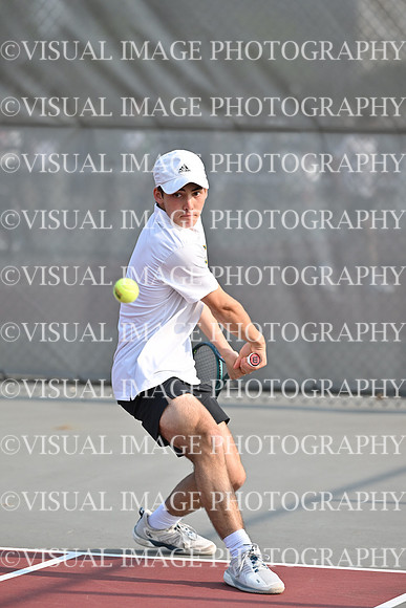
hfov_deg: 6.9
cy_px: 304
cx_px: 203
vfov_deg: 10.3
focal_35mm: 200
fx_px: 3381
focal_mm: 200
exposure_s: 1/6400
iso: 800
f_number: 4
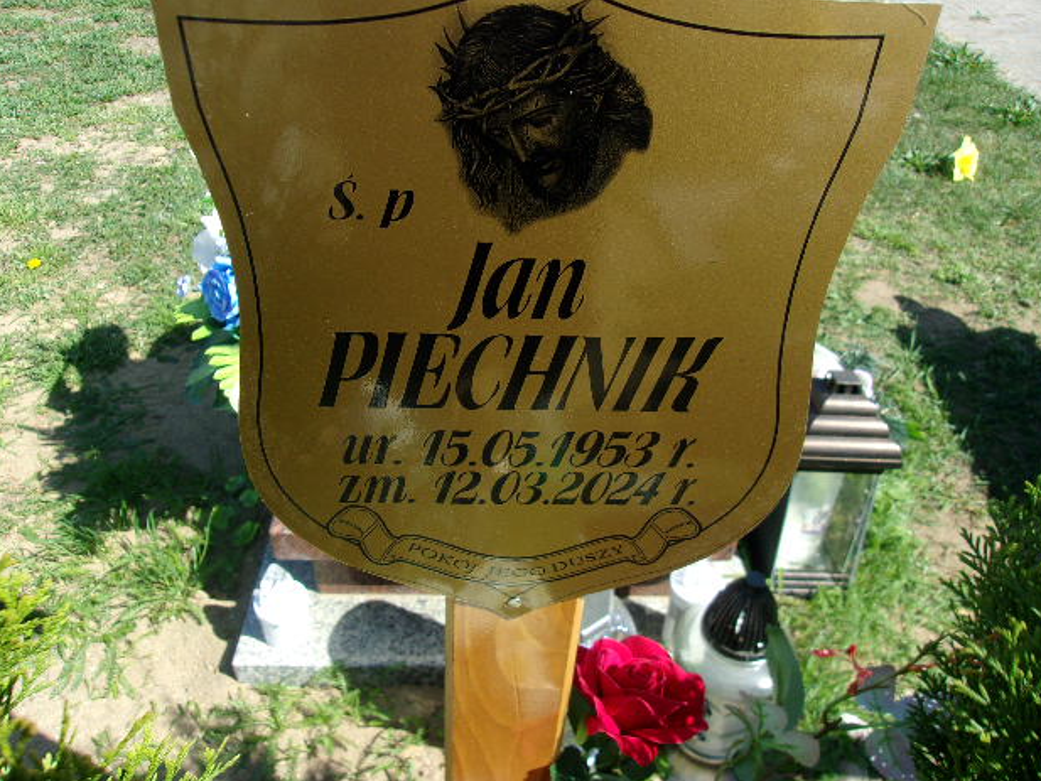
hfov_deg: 63.4
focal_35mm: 28
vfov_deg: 49.8
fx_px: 842
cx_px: 523
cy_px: 378
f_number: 10.4
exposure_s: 1/52
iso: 80
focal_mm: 4.9
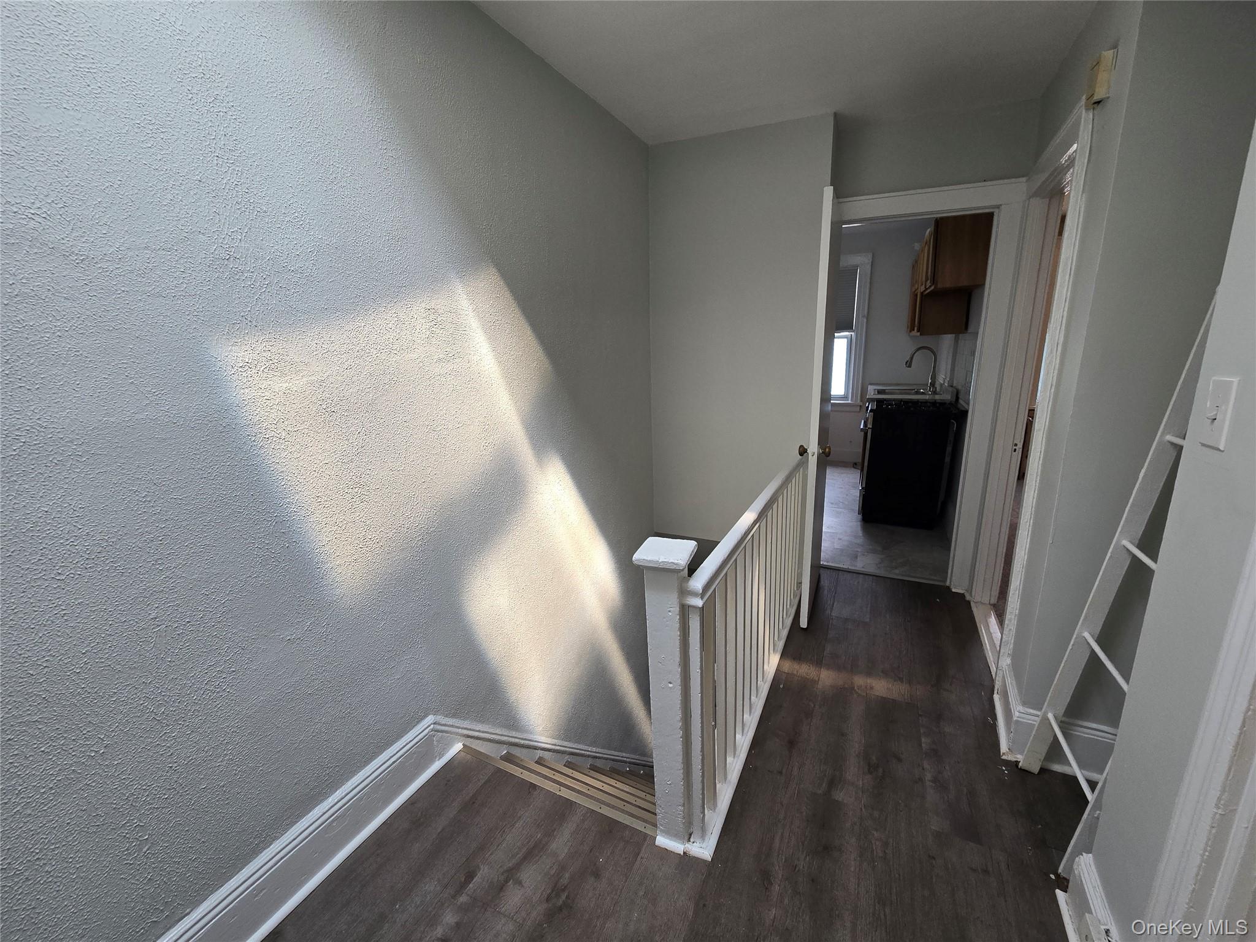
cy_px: 471
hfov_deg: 106.2
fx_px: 472
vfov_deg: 89.9
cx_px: 628
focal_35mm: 13
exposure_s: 1/120
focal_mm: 2.2
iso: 80
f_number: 2.2
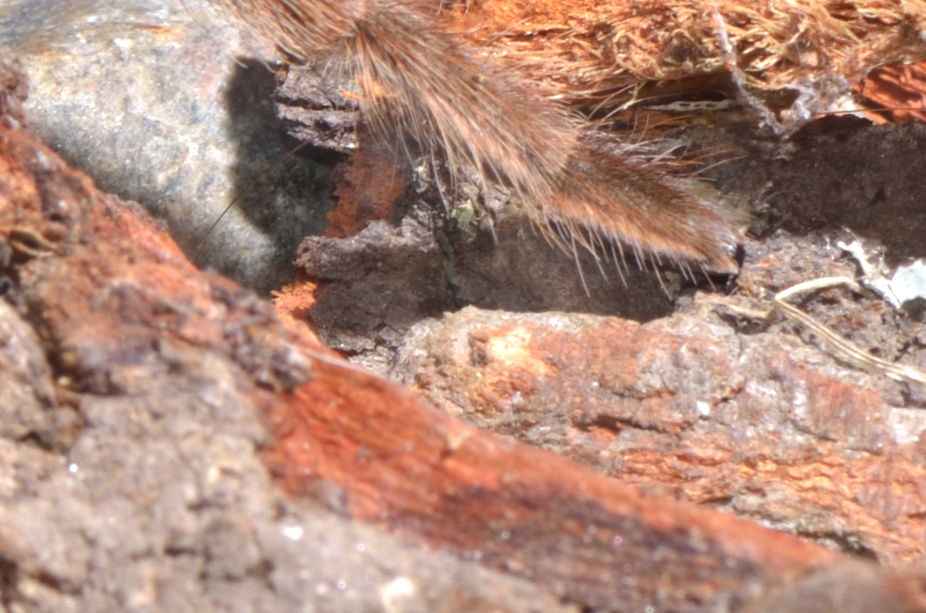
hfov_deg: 3.0
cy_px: 54
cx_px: -493
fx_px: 17433
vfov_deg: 2.0
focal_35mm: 679
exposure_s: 1/60
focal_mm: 105
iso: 100
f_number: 16
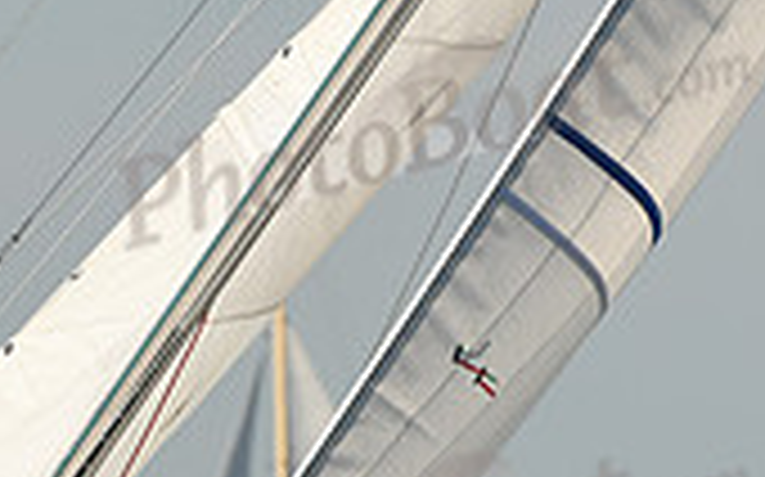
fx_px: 28961
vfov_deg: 0.9
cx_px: -112
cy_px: 844
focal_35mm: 1390
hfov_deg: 1.5
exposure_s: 1/1000
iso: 250
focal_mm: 400
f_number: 7.1
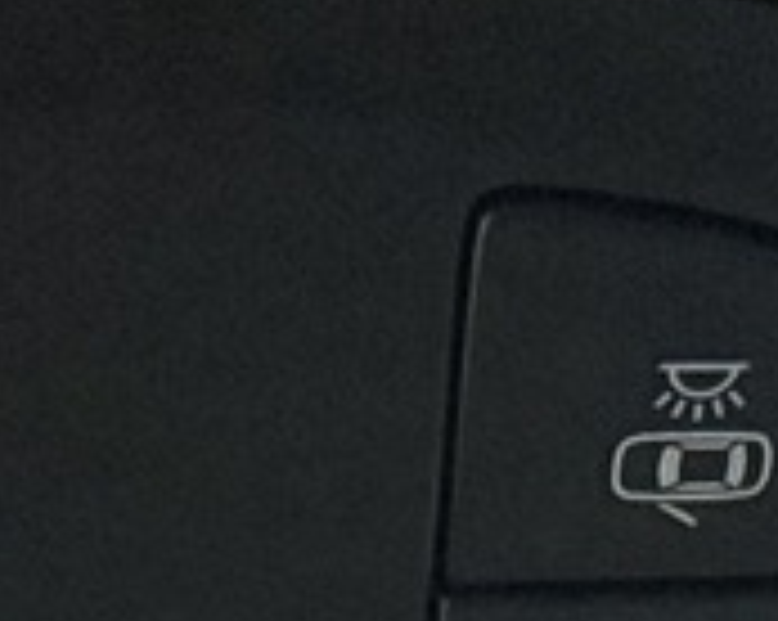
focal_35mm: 390
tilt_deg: +21.3
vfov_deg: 3.9
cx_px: -126
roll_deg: +2.1
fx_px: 8970
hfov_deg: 5.0
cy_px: 1683
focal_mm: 6.76
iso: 500
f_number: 1.78
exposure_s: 1/25
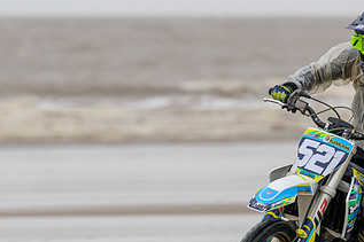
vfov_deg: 2.3
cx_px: 233
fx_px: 6114
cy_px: 141
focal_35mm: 605
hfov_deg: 3.4
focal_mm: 175
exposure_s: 1/400
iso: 360
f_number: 4
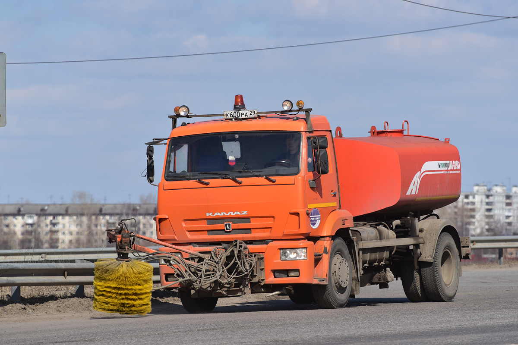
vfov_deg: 5.5
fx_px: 3597
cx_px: 259
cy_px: 172
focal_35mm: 250
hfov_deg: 8.2
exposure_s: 1/1000
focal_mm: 250
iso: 200
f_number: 7.1
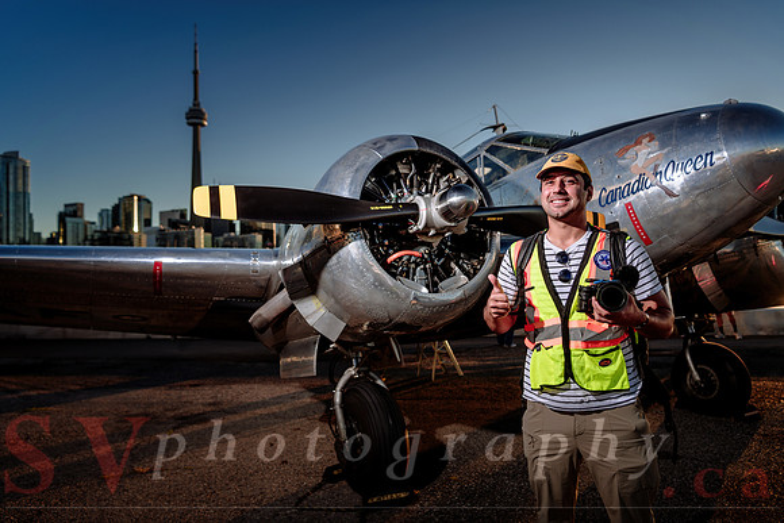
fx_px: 588
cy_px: 262
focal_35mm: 27
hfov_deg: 67.4
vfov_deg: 48.0
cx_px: 392
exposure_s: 1/250
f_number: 3.5
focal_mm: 27
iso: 64
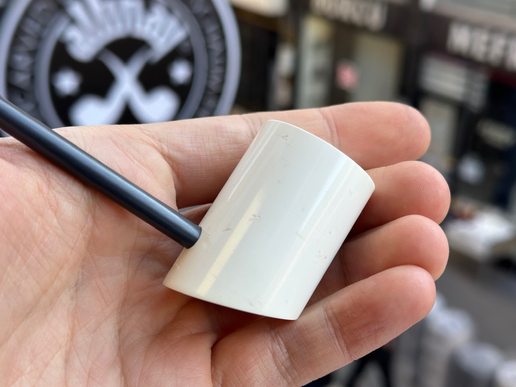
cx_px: 258
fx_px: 716
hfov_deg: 39.7
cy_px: 194
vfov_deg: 30.3
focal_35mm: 48
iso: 64
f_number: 1.78
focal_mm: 6.86
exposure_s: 1/386
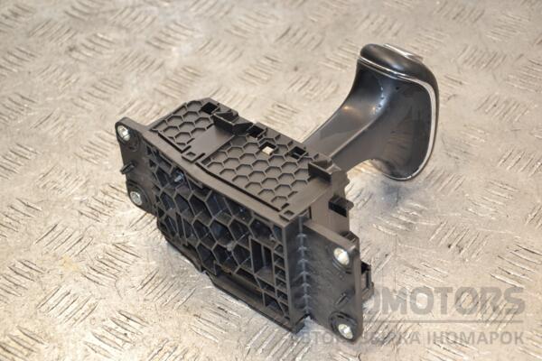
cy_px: 180
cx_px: 271
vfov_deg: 14.7
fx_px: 1400
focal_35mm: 93
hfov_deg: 21.9
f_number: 5.3
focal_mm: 62
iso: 800
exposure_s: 1/125
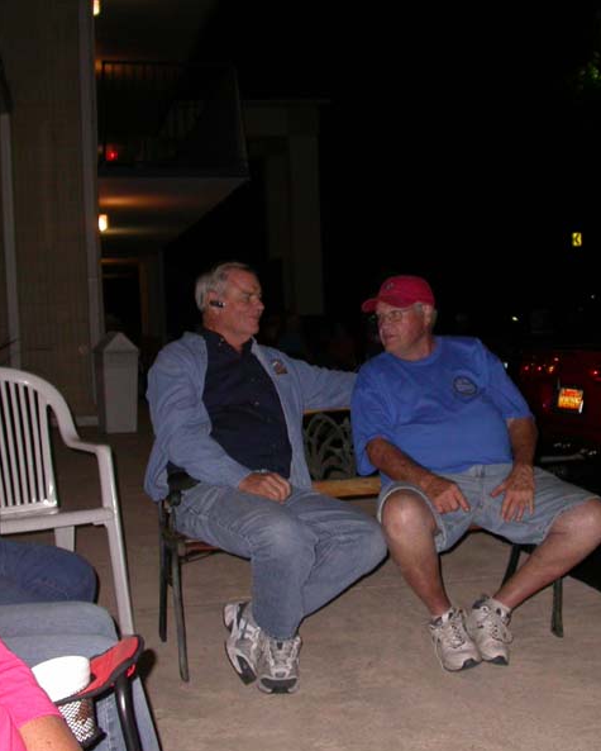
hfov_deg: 30.1
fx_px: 1111
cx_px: 381
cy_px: 379
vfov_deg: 37.3
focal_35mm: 50
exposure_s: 1/60
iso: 200
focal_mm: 7.85
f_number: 2.6
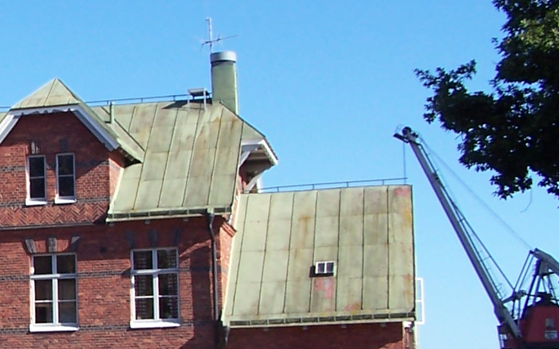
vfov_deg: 12.2
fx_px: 1630
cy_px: 247
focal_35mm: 107
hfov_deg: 18.3
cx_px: -143
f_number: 4
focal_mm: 6.3
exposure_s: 1/500
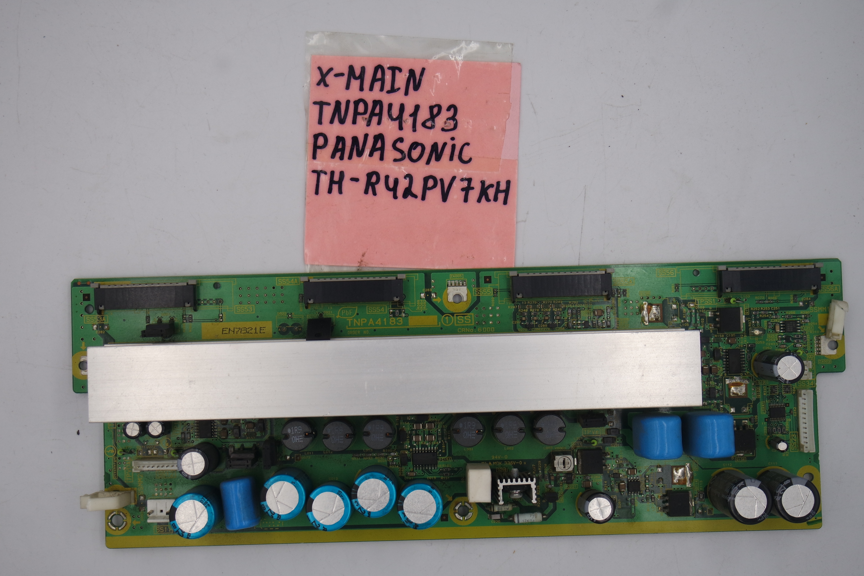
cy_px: 288
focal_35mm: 51
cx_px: 432
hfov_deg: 38.9
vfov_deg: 26.5
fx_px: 1224
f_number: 5.6
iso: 160
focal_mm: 19
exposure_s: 1/125
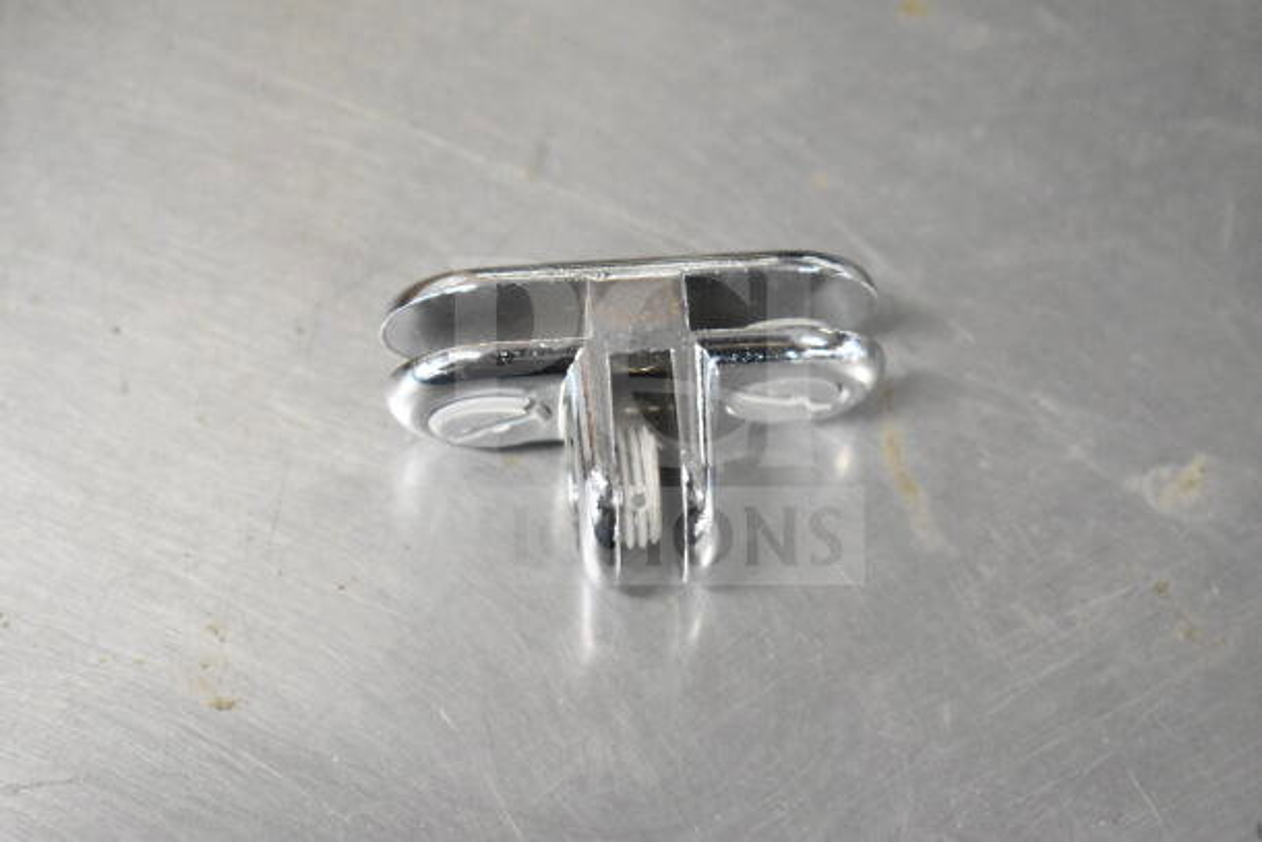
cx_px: 631
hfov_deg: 24.6
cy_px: 421
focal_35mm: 82
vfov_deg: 16.6
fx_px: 2893
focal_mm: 55
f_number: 5.6
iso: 10000
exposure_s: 1/100
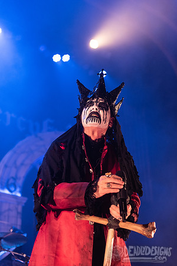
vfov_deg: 32.4
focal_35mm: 62
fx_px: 457
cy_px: 133
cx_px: 88
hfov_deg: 21.9
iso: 2000
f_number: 3.2
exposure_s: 1/320
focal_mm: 62
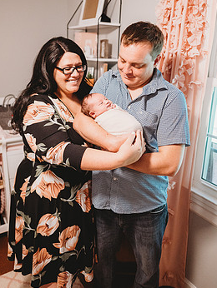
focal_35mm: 30
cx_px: 100
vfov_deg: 59.6
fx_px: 250
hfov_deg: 46.8
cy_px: 119
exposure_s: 1/160
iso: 2000
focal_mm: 24
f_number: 2.2
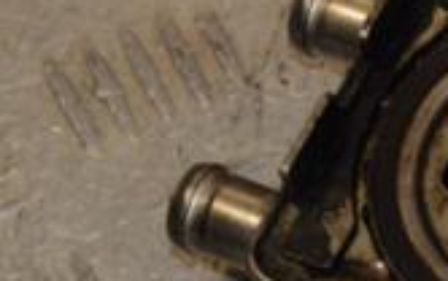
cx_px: 637
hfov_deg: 7.2
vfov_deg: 4.6
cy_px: 311
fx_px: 3506
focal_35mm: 287
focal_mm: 52
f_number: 9
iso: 800
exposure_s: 1/200
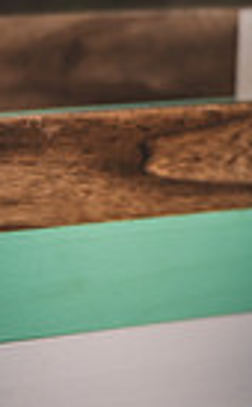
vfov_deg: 8.7
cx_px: 830
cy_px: -58
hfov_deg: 5.1
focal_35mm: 238
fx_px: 2629
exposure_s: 1/800
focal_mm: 55
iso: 100
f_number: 2.8
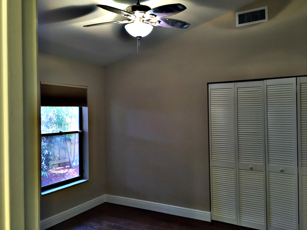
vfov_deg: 48.2
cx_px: 154
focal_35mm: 29
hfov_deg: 61.7
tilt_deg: +0.4
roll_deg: -0.2
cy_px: 115
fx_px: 257
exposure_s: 1/30
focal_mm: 4.15
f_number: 2.2
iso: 80
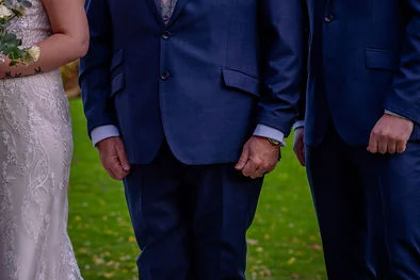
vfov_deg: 7.5
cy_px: -5
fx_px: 2124
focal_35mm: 182
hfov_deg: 11.2
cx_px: -9
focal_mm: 70
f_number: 2.8
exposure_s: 1/250
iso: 100
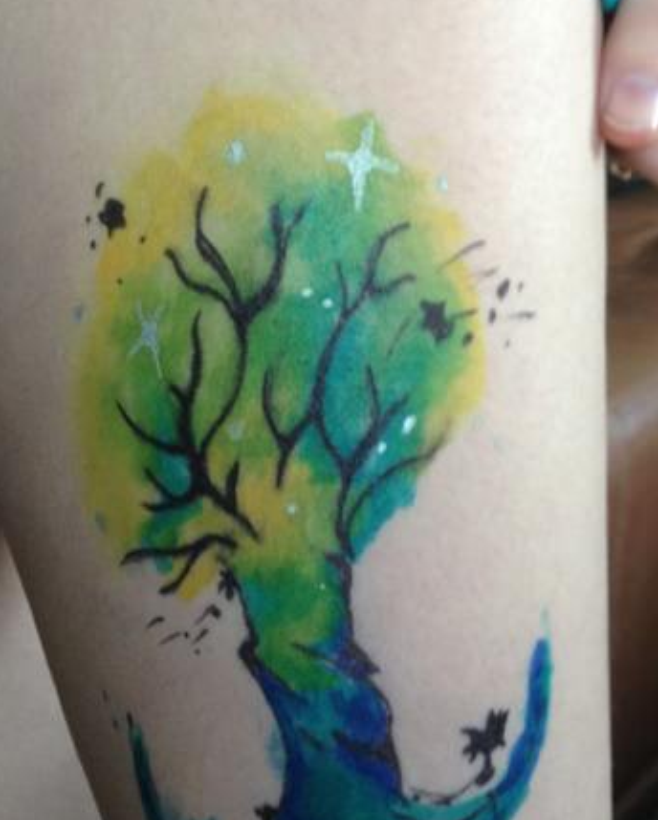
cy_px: 445
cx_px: 318
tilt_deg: -20.9
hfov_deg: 25.4
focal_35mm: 60
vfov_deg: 31.4
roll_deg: +1.4
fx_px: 1458
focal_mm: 4.12
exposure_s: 1/20
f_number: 2.4
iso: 100
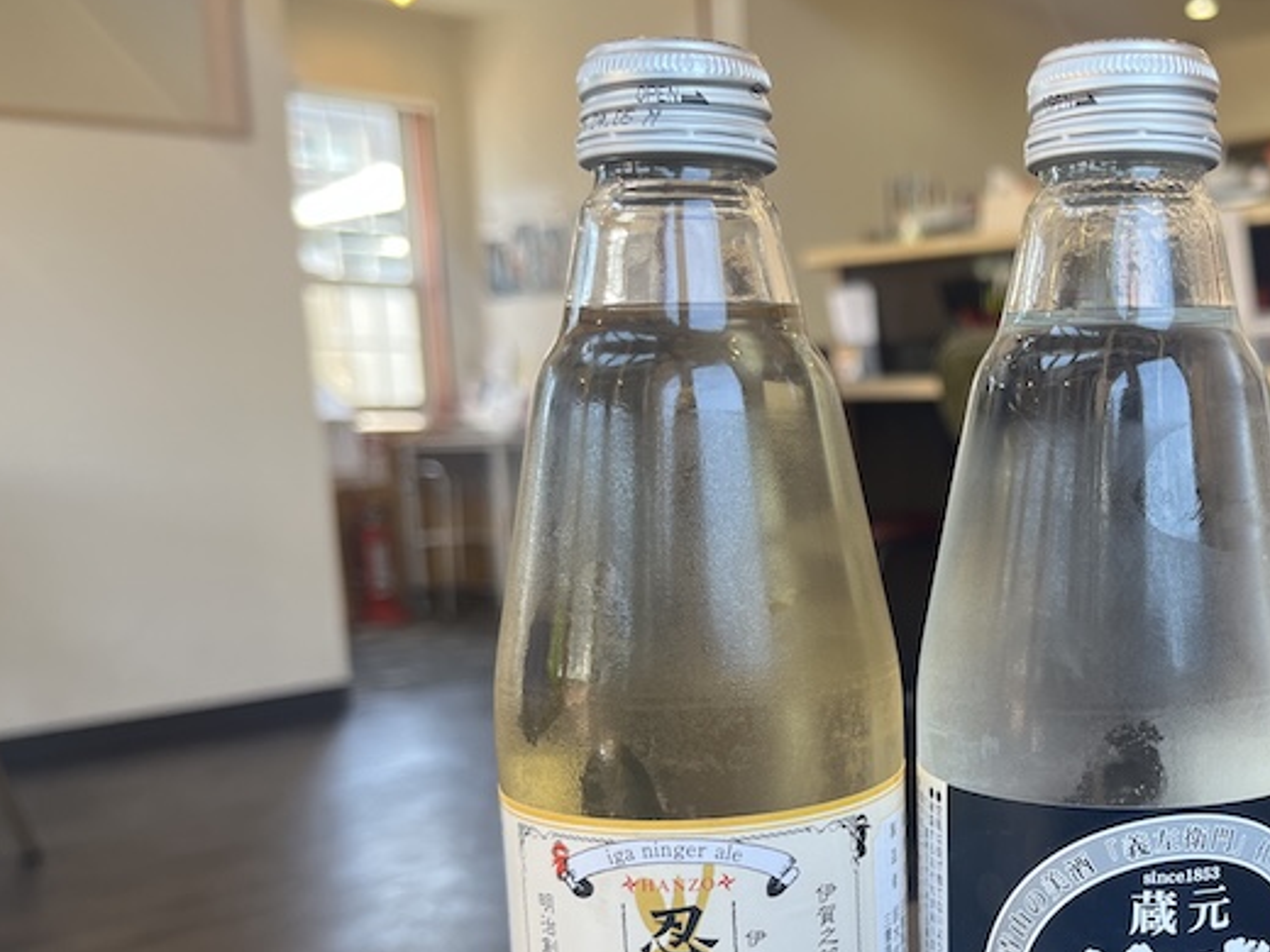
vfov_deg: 35.2
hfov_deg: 45.2
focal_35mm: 40
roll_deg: +0.5
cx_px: 948
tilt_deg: -12.2
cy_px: 708
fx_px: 1468
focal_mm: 5.1
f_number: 1.6
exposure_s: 1/120
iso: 64
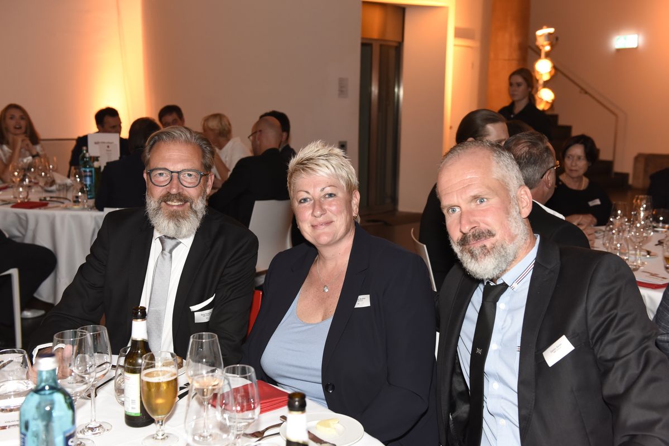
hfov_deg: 46.4
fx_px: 781
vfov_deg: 31.9
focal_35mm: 42
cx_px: 334
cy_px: 223
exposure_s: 1/80
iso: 1600
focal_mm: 42
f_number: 4.5
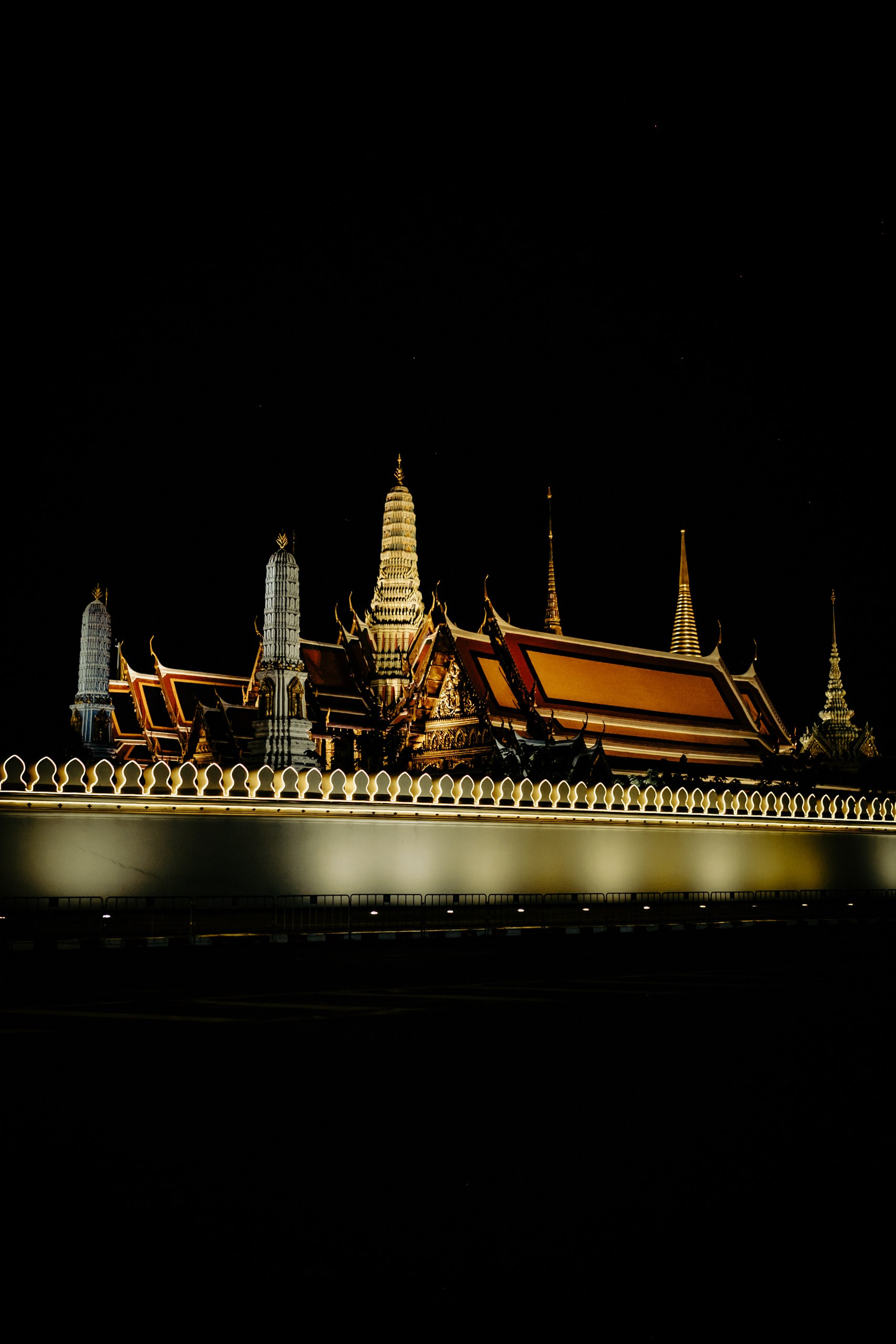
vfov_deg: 54.4
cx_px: 448
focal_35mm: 35
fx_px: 1306
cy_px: 672
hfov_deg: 37.9
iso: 800
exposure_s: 1/125
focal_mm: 23
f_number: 2
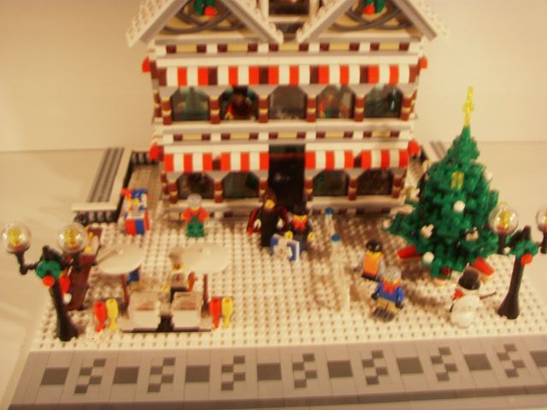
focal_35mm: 39
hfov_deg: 47.9
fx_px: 616
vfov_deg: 36.8
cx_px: 274
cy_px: 205
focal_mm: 6.6
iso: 63
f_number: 3.5
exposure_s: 1/8
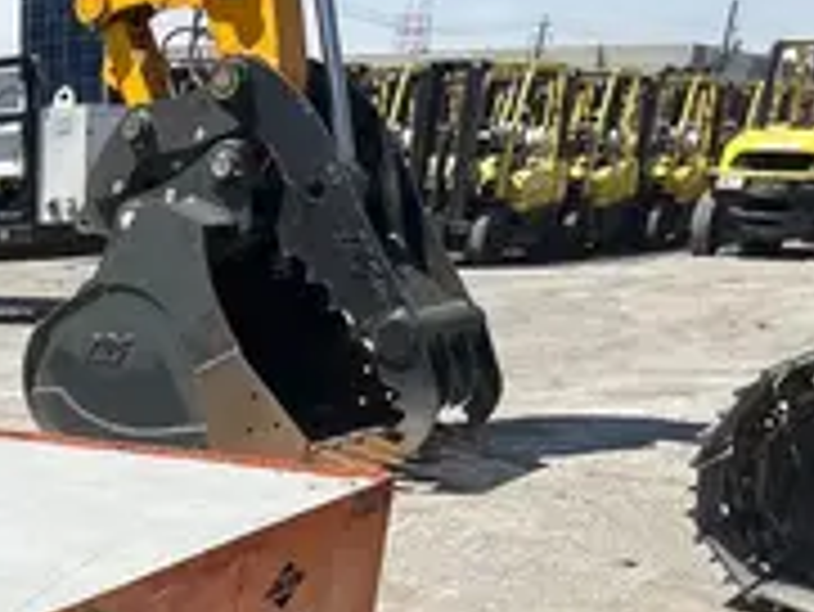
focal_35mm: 79
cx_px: -391
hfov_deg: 21.1
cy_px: 830
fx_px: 1859
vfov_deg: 17.4
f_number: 1.5
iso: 50
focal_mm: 5.7
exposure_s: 1/4274
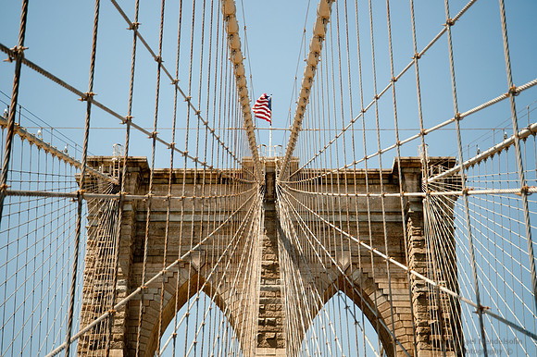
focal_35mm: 66
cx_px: 268
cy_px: 178
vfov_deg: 20.6
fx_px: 984
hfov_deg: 30.5
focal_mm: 66
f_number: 5.6
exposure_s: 1/125
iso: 200
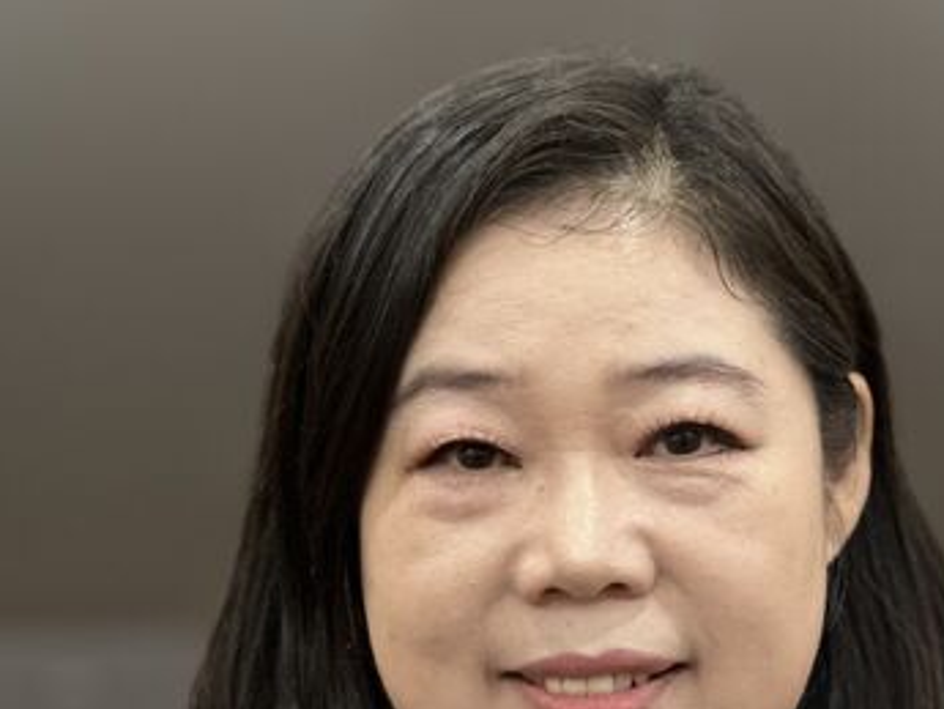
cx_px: 646
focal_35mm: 145
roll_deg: +0.1
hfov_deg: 13.6
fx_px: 3956
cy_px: 615
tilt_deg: -4.5
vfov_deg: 10.2
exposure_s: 1/40
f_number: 2.8
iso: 200
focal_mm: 9
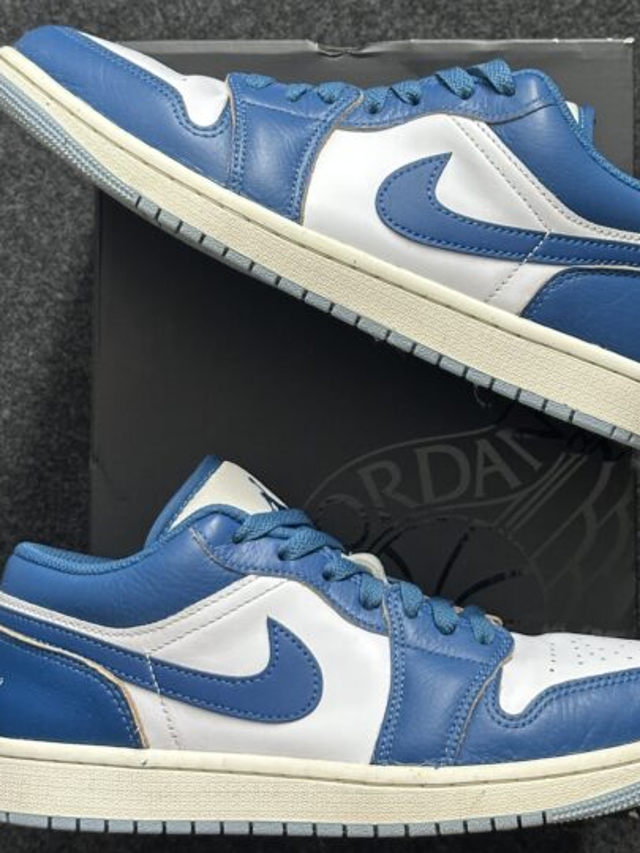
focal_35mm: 71
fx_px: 1750
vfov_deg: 27.4
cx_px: 360
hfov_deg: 20.7
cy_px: 404
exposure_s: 1/36
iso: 250
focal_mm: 6.86
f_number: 1.78
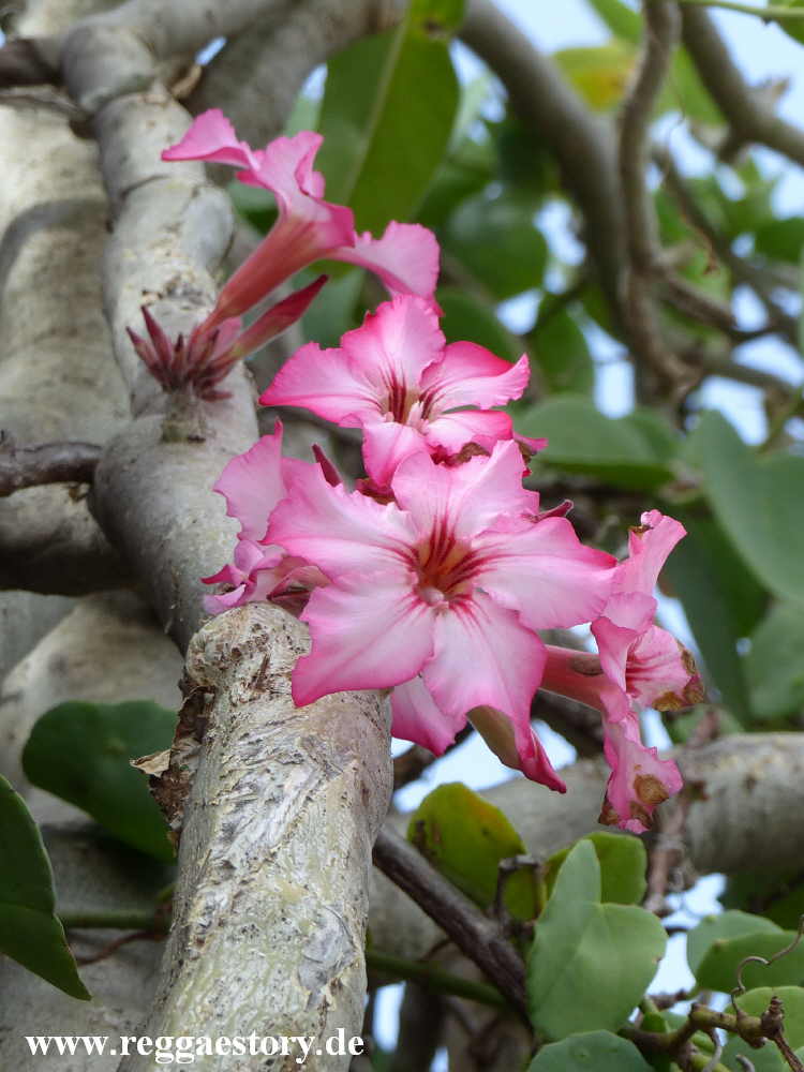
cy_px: 536
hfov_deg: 7.6
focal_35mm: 195
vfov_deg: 10.1
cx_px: 402
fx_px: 6039
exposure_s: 1/640
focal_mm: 35.1
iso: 100
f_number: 3.2
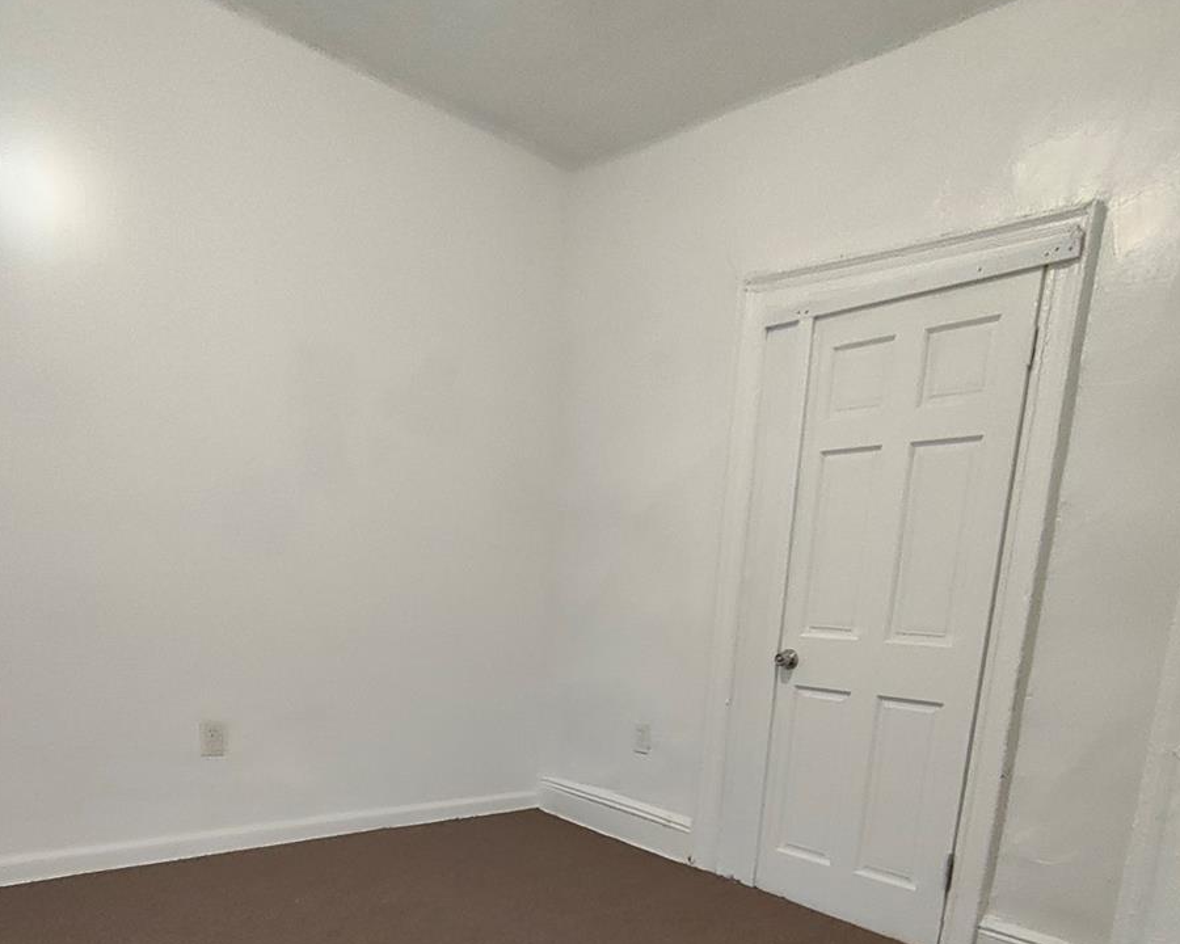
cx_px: 558
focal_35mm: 25
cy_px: 804
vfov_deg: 51.8
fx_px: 873
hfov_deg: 68.0
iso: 468
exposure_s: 1/40
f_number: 2.2
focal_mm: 1.64
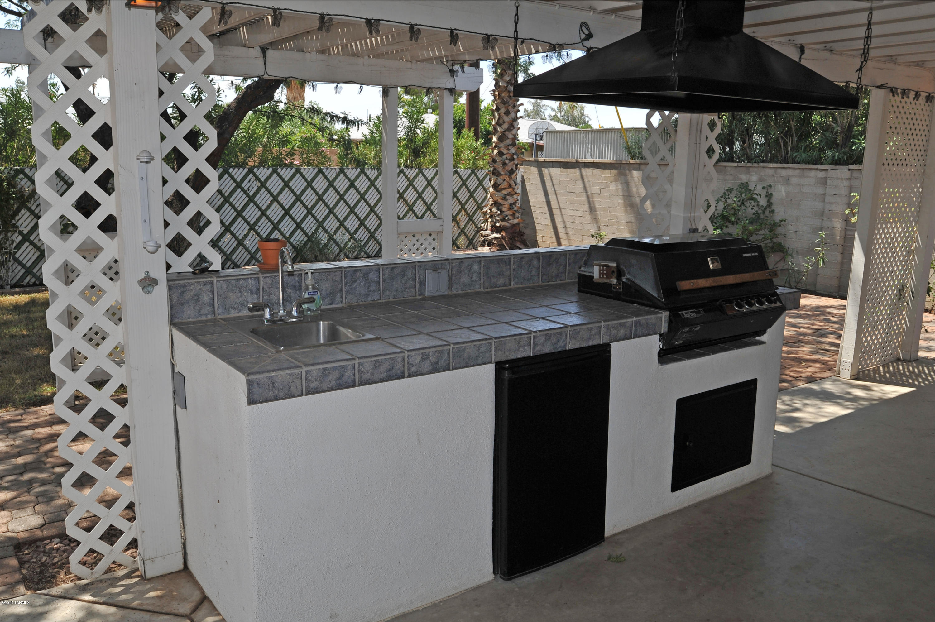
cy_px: 311
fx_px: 779
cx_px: 468
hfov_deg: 62.0
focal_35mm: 30
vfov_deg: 43.6
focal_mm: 30
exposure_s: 1/160
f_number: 11
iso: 250
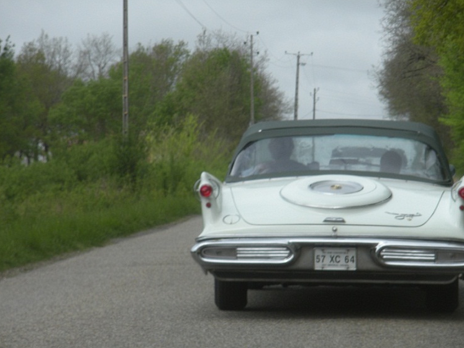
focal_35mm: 191
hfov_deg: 10.4
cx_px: 239
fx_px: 2560
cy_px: 177
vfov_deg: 7.8
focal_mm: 31.5
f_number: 5.6
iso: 64
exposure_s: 1/249
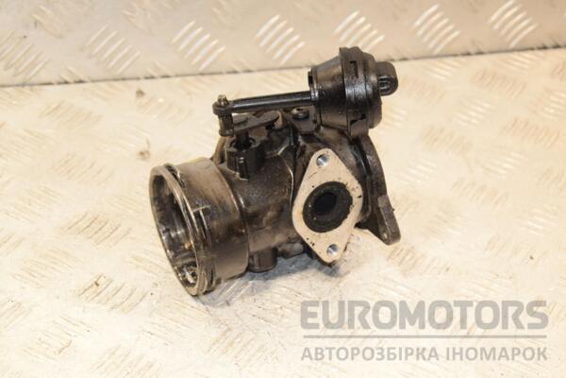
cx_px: 283
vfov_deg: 15.7
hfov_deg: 23.4
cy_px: 189
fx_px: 1368
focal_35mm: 87
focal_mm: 58
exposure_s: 1/200
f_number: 6.3
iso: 1600
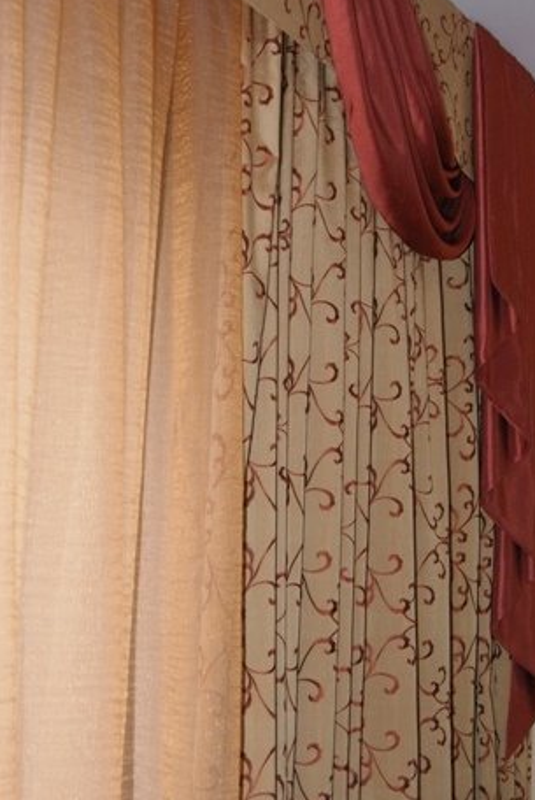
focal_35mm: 74
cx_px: 246
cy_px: 393
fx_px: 1639
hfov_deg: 18.5
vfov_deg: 27.4
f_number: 4.5
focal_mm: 35
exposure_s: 1/60
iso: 400
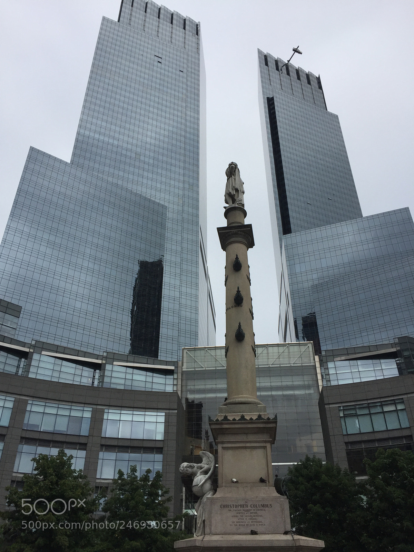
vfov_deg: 61.7
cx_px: 207
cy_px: 276
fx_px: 462
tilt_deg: +36.2
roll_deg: -0.3
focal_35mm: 29
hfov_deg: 48.2
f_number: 2.2
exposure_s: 1/4950
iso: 32
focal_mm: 4.15
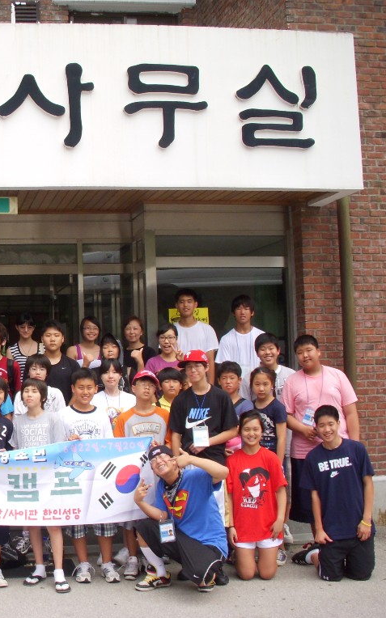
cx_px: 4
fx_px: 910
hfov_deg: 23.0
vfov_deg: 37.5
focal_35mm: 54
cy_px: 310
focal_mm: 6.3
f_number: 3.3
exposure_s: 1/400
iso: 100
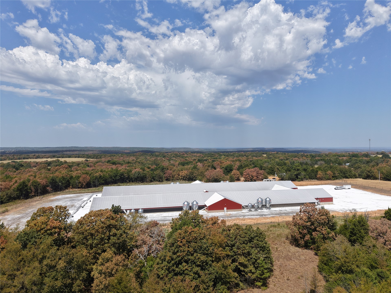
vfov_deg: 56.8
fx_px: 271
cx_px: 196
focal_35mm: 24
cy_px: 146
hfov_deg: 71.6
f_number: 1.8
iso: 190
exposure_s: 1/6000
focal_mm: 8.67
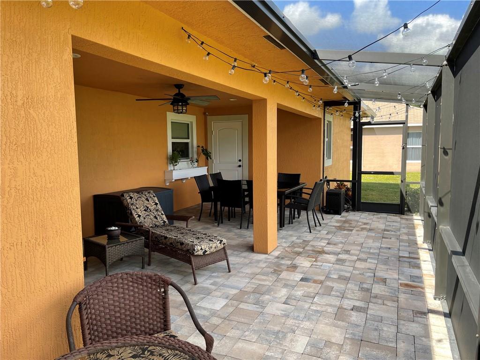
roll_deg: +0.8
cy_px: 180
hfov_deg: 67.3
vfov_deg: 53.1
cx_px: 240
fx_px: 361
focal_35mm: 26
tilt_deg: -5.9
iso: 32
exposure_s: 1/252
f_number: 1.6
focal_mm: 5.1
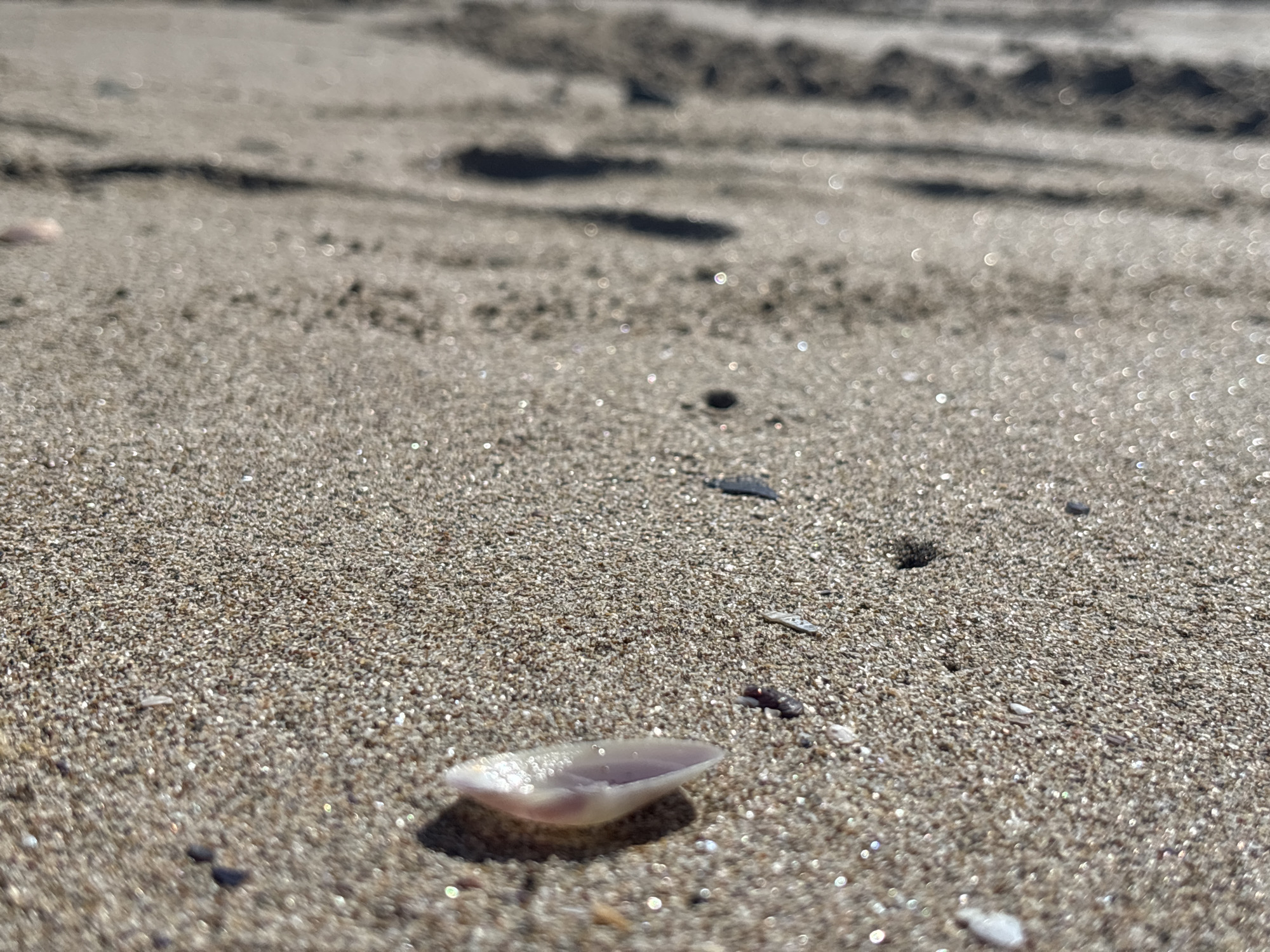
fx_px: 1908
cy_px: 476
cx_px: 635
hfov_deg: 36.8
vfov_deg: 28.0
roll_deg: +0.4
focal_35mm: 52
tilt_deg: -21.5
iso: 40
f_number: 1.6
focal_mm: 5.96
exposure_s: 1/5952
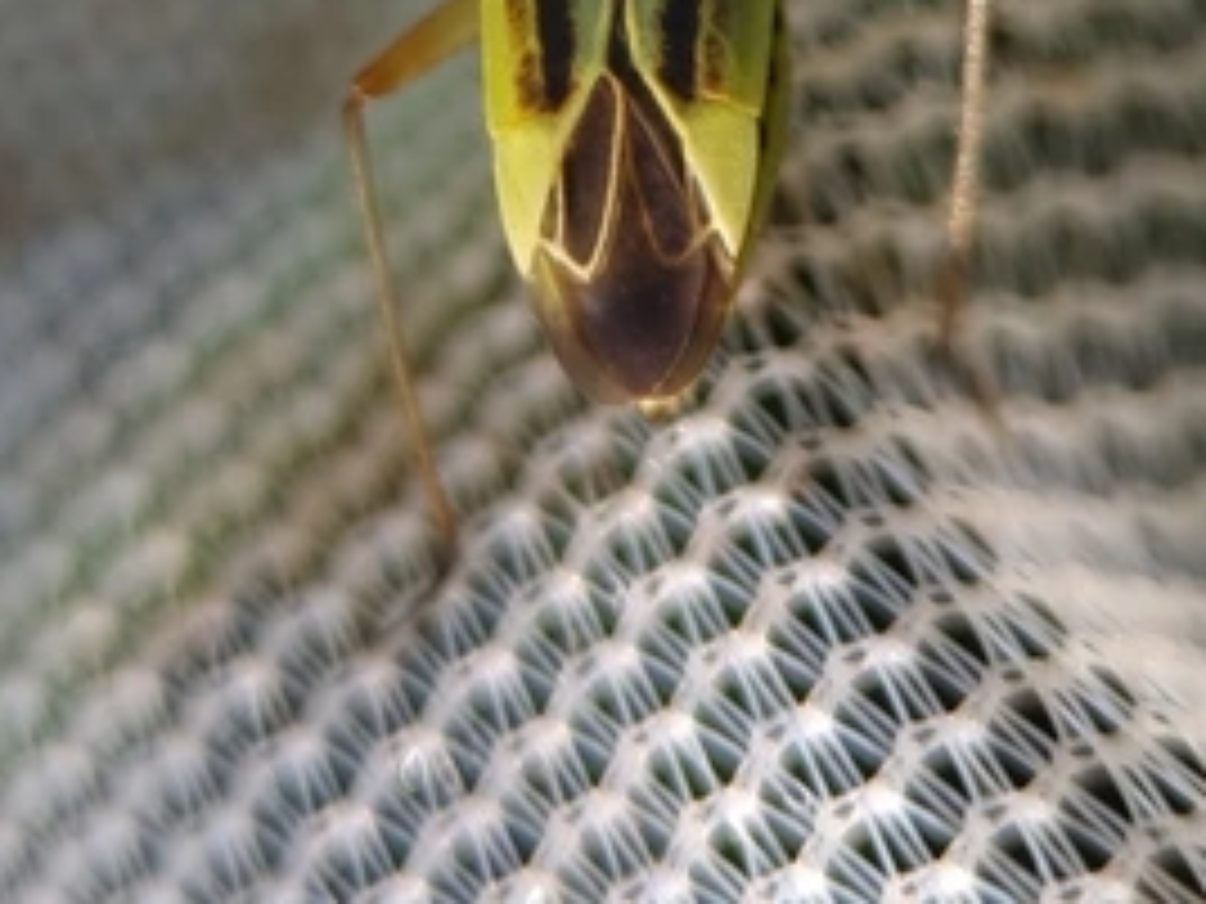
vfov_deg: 22.4
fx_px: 2160
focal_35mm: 62
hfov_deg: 31.2
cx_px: 598
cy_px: -70
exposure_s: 1/476
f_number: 1.8
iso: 50
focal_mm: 5.4
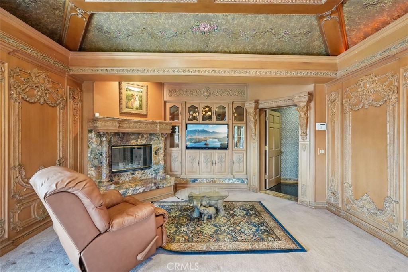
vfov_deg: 73.7
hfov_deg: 96.8
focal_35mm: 16
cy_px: 136
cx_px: 204
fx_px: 181
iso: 2500
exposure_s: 1/30
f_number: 8
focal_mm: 16
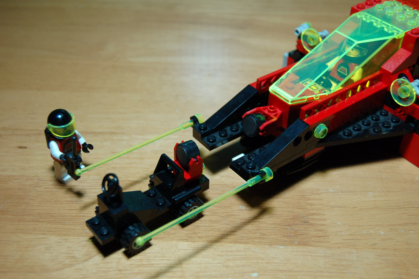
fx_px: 558
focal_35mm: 48
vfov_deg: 28.0
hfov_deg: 41.1
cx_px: 210
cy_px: 140
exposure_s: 1/40
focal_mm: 32
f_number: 4.5
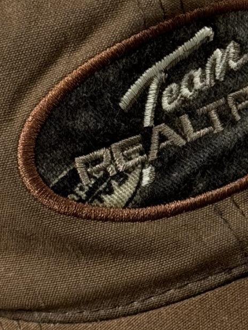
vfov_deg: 9.9
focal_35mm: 200
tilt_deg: -42.4
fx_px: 1909
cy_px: 172
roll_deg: +0.2
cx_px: 180
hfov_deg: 7.4
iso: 250
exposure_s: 1/60
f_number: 1.78
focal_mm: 6.76
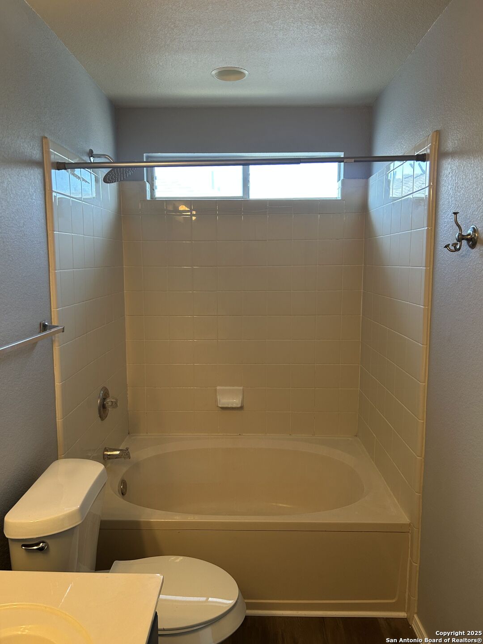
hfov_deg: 53.1
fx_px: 484
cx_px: 242
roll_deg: +0.2
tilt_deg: -6.7
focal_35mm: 26
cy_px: 322
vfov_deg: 67.3
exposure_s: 1/60
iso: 100
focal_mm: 5.7
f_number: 1.5
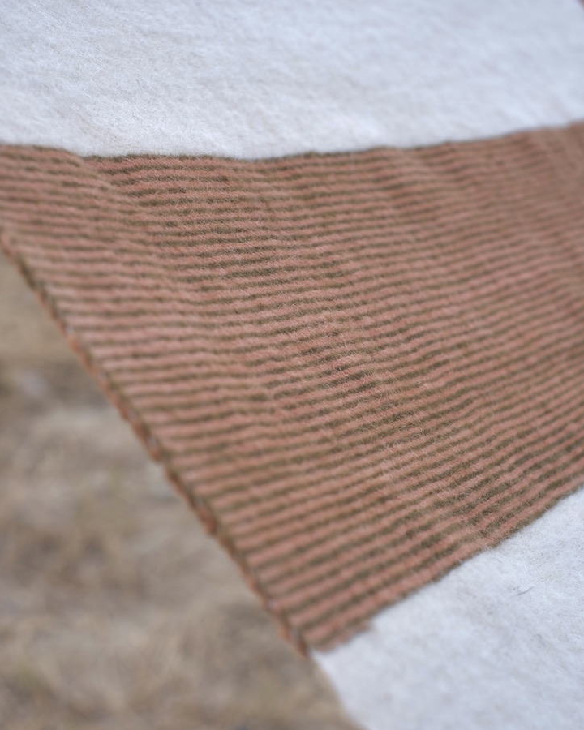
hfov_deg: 25.4
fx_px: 1296
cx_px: 292
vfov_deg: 31.4
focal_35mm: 60
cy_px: 349
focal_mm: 35
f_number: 4
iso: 100
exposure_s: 1/100
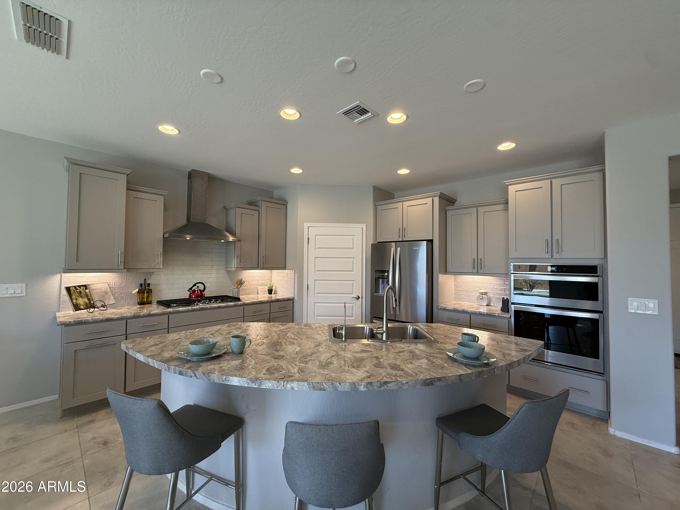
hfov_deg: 102.1
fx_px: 275
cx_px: 340
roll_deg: -0.5
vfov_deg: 85.7
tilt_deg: +2.5
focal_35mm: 14
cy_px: 255
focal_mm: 2.22
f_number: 2.2
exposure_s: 1/120
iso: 200
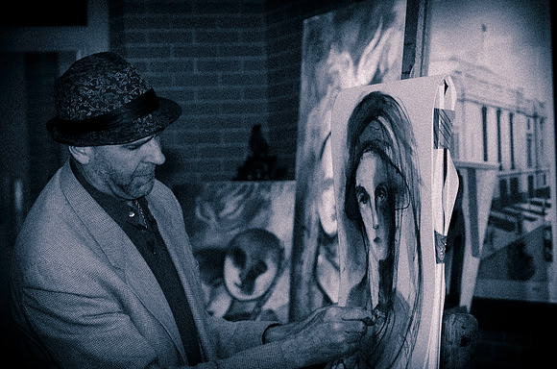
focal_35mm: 105
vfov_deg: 13.0
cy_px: 184
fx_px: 1621
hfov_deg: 19.5
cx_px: 278
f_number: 5.6
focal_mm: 70
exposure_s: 1/100
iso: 1600
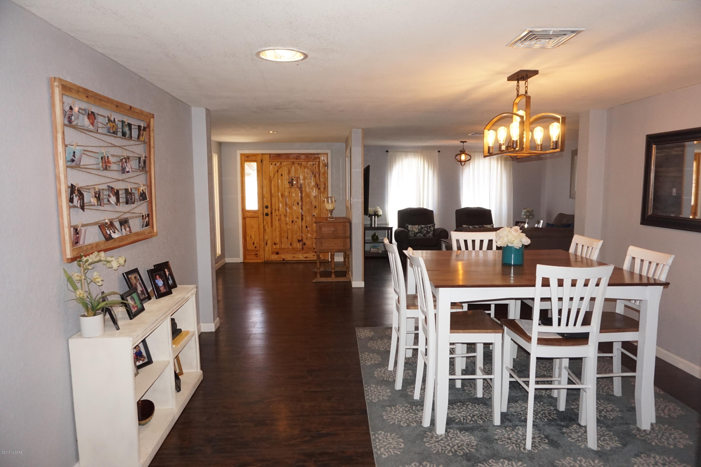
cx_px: 350
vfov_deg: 53.1
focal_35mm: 24
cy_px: 234
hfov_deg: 73.8
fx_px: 467
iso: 800
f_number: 3.5
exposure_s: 1/160
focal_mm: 16
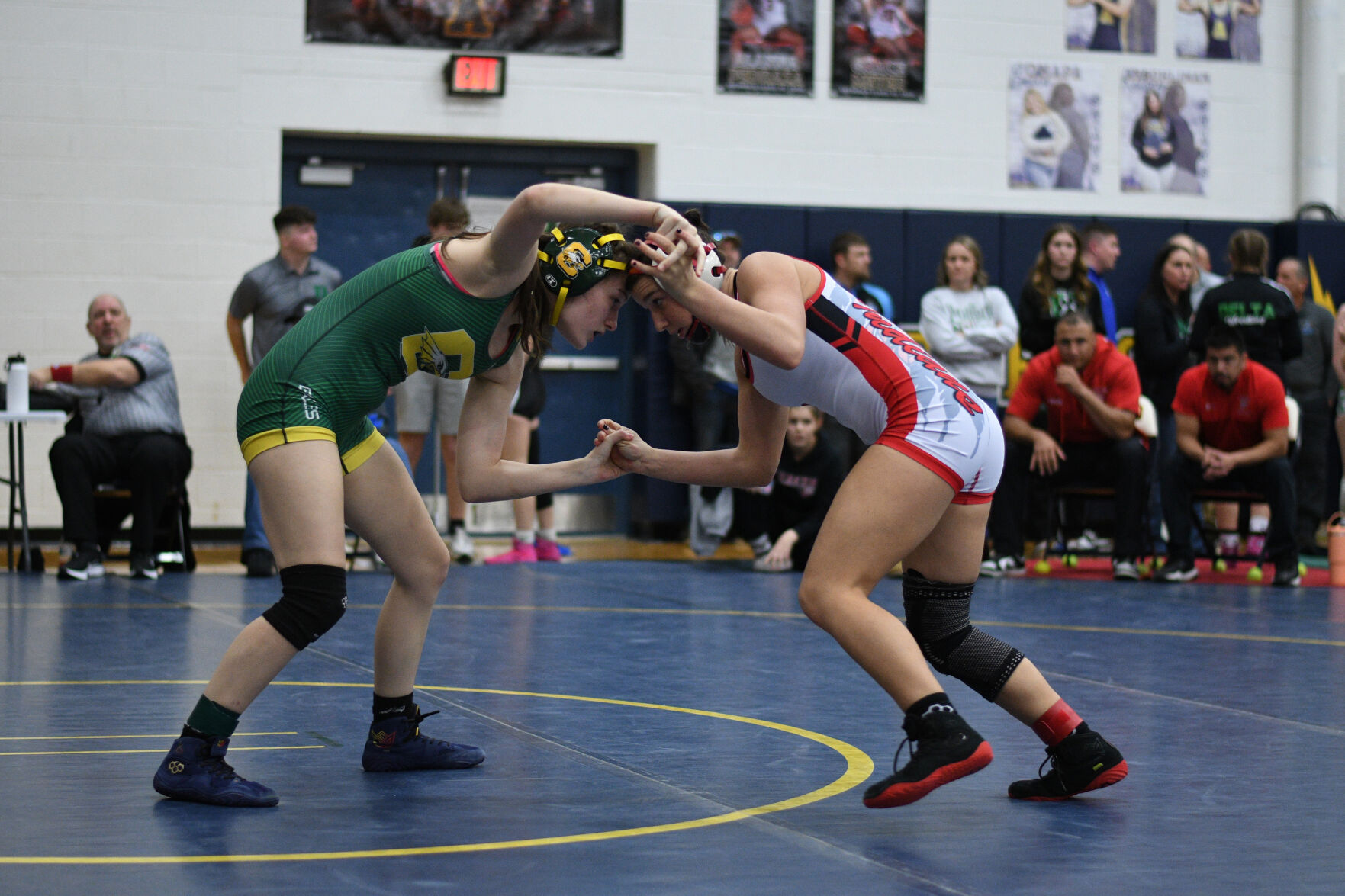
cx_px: 672
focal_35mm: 75
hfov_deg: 27.0
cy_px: 448
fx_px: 2802
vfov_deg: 18.2
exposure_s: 1/800
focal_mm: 50
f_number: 1.8
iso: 2200
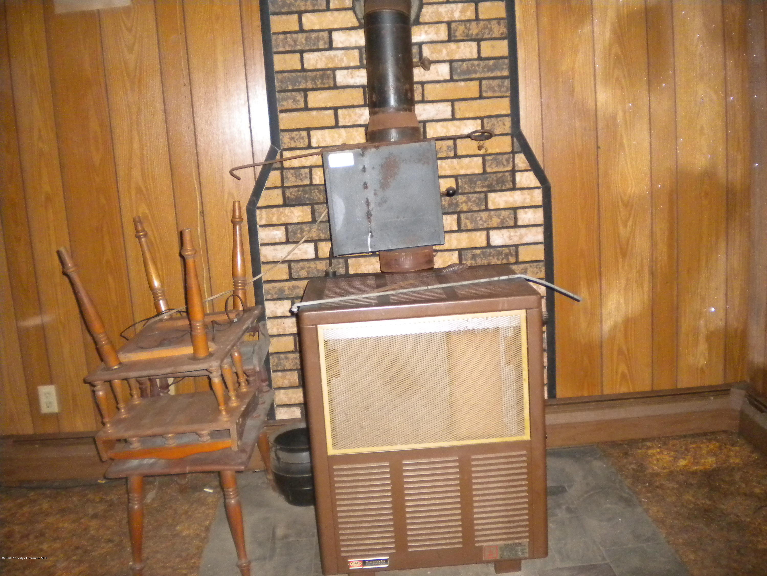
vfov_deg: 40.7
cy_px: 288
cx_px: 384
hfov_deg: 52.6
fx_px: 776
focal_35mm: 35
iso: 597
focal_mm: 6.3
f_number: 3.1
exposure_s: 1/30
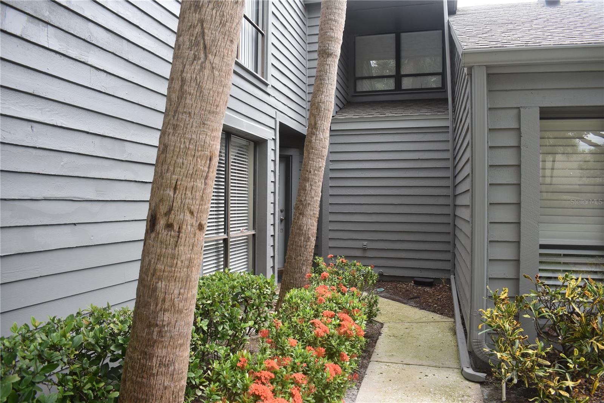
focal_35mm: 27
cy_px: 202
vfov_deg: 47.9
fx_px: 453
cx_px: 302
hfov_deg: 67.4
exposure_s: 1/250
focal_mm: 18
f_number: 5.6
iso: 280
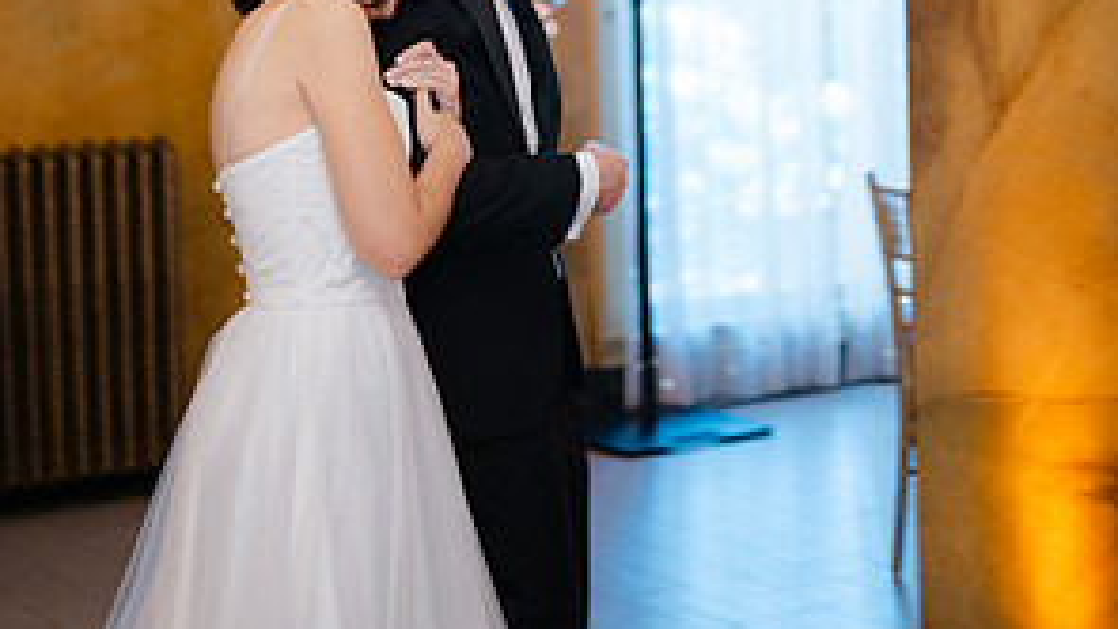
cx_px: 561
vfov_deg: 14.8
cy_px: -45
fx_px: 2372
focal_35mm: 80
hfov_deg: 26.5
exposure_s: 1/100
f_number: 1.8
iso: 320
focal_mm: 50
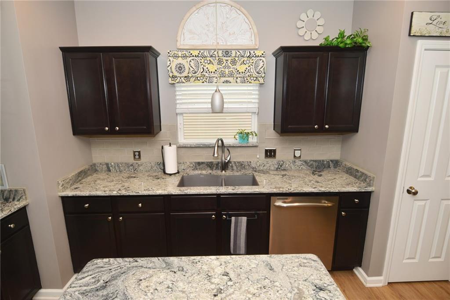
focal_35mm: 18
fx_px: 225
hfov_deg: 90.0
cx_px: 225
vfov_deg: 67.4
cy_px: 150
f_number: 5
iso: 200
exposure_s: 1/60
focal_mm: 12
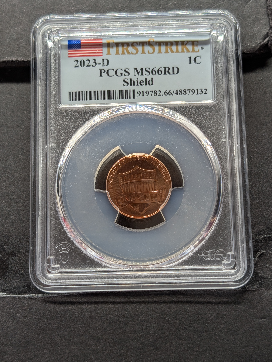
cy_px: 181
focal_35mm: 49
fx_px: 512
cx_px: 136
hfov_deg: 29.7
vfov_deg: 38.9
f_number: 1.68
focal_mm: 6.9
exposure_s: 1/37
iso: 20
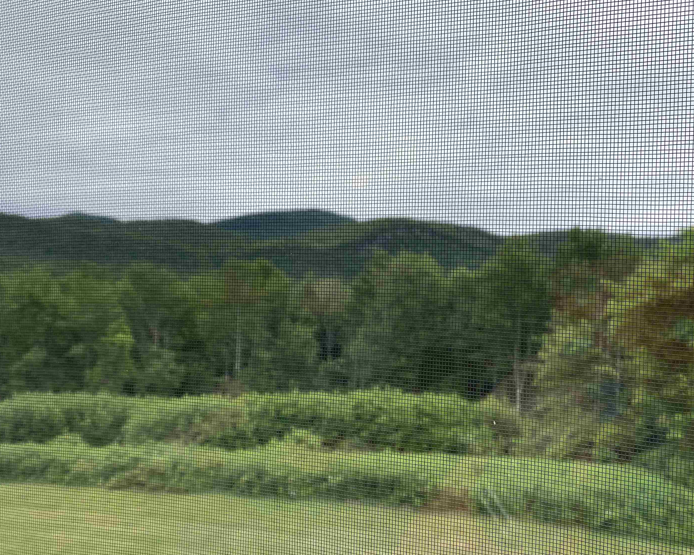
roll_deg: -1.6
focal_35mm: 28
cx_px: 352
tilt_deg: -3.7
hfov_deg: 62.2
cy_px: 284
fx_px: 575
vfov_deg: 51.5
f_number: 1.8
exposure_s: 1/640
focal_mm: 4.25
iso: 32
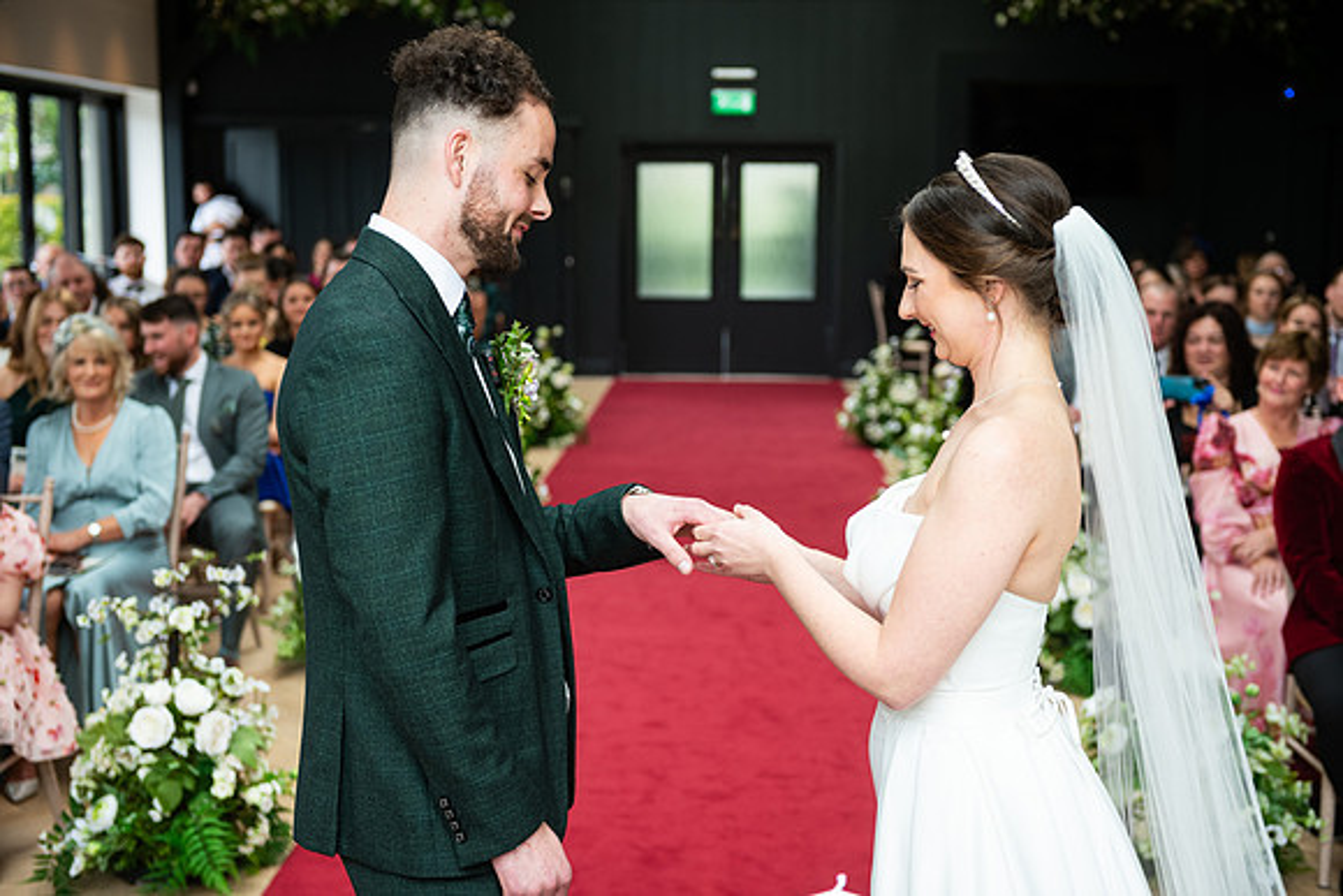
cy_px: 448
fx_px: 1940
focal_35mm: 52
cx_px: 672
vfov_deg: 26.0
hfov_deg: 38.2
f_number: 3.5
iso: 400
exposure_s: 1/200
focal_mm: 52
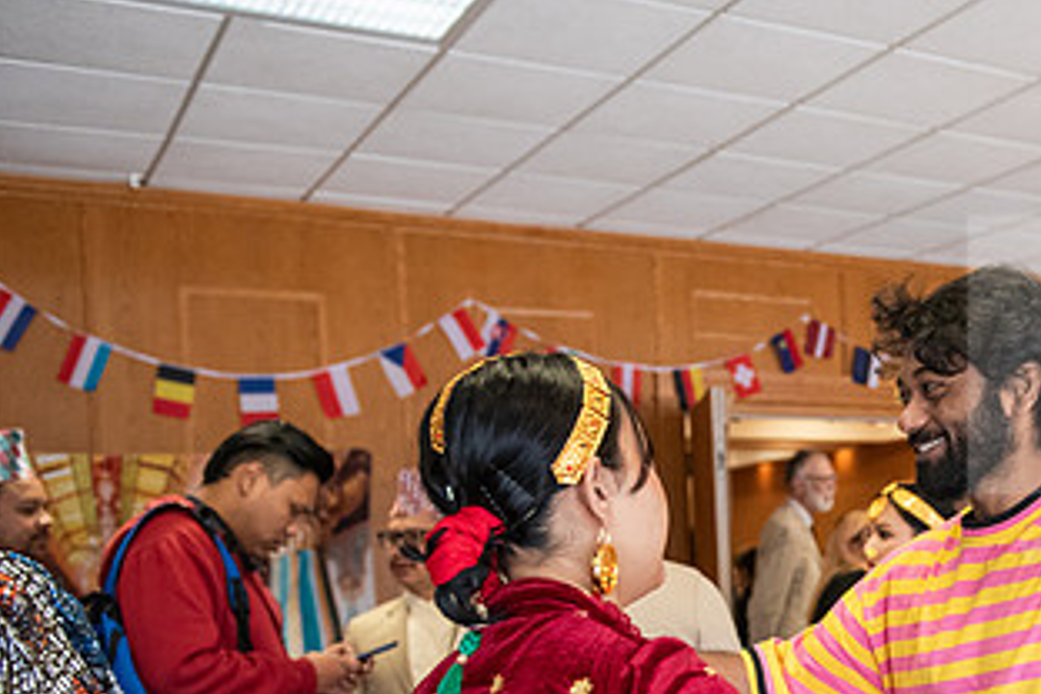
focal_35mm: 52
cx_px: 868
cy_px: 619
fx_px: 1504
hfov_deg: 36.6
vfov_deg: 25.2
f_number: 3.2
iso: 2000
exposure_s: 1/200
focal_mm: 28
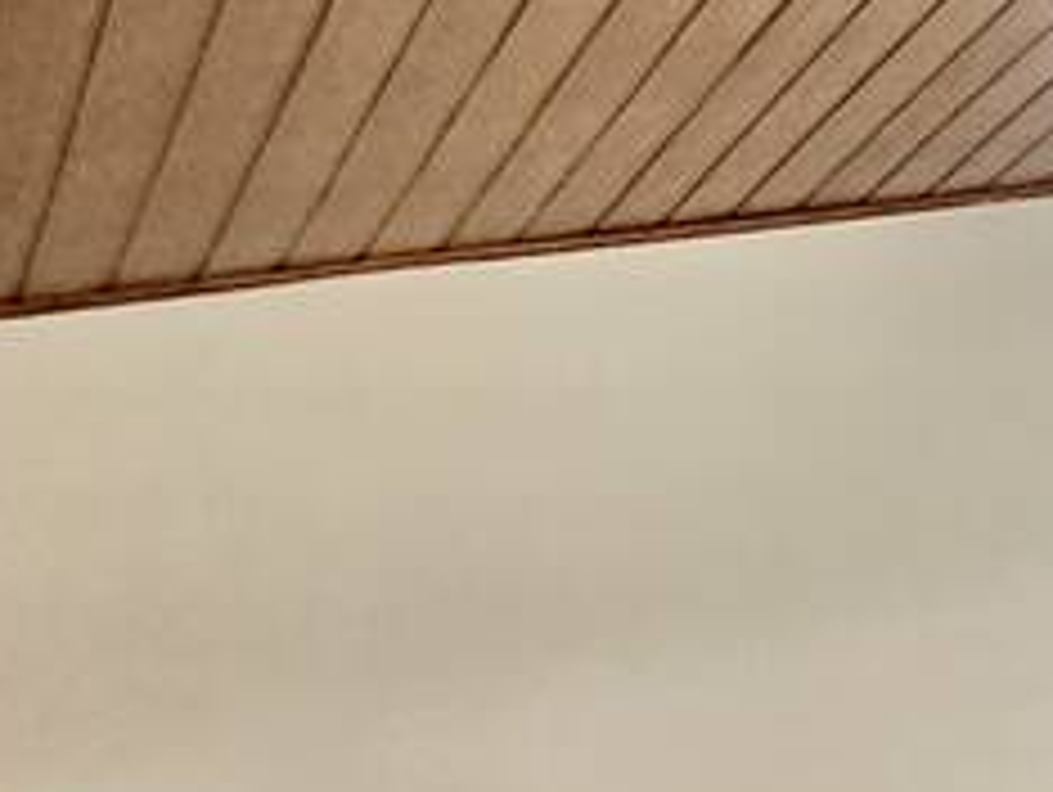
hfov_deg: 16.9
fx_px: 2619
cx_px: 2106
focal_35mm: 86
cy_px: 1341
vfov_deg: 15.3
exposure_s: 1/120
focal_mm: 2.22
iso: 320
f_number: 2.2
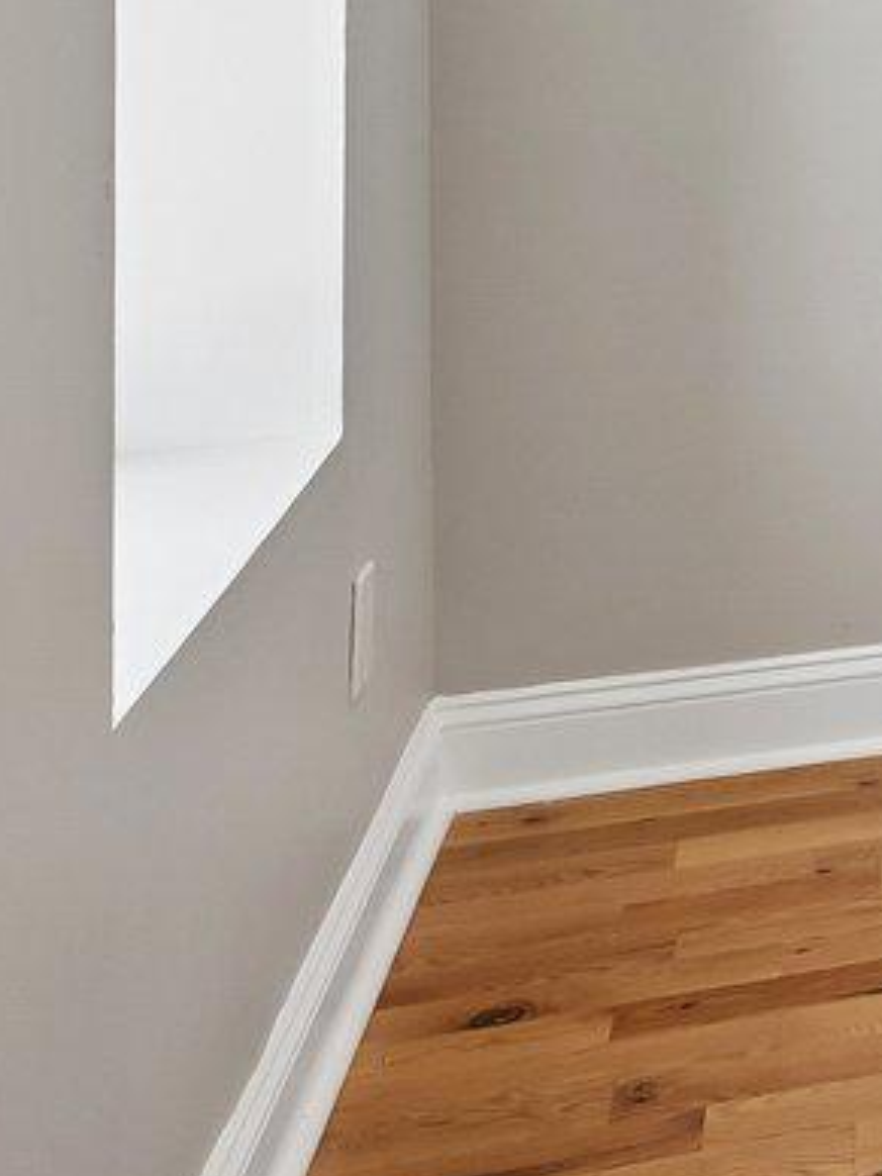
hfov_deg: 15.6
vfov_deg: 24.8
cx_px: 1849
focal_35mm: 71
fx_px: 2412
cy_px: -226
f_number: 8
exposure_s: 1/15
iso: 360
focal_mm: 14
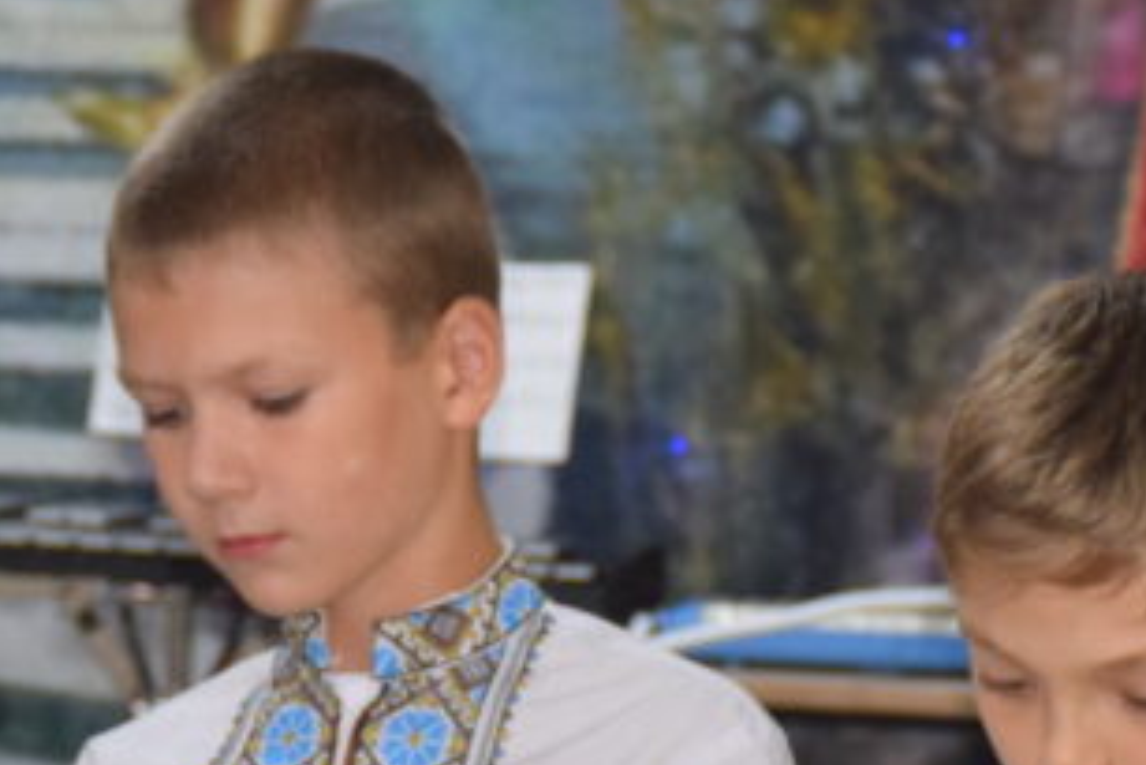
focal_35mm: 330
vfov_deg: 4.2
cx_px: 530
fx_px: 10509
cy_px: 688
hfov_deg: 6.2
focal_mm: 66
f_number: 5
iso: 800
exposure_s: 1/80
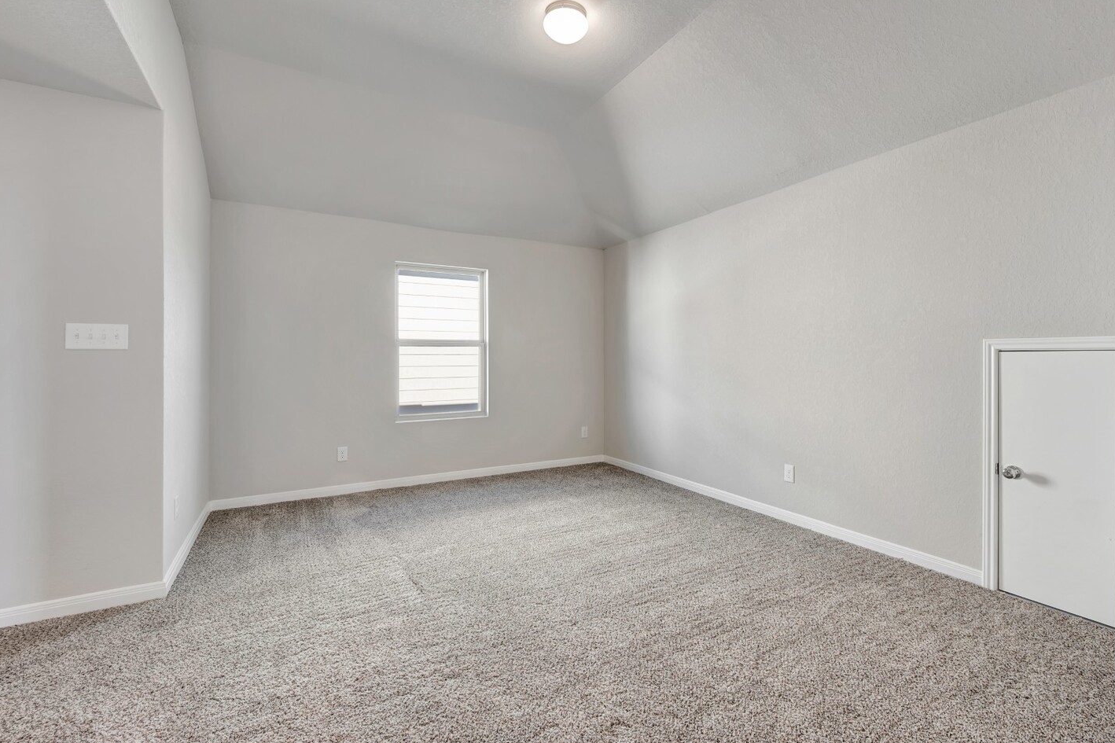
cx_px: 597
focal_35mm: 16
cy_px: 359
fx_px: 495
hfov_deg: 96.6
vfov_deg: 73.7
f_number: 9
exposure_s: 1
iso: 100
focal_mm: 14
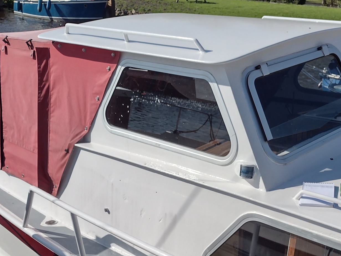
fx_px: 542
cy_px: 217
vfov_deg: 25.9
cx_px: 240
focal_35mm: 55
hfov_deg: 34.5
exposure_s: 1/3660
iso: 100
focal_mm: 4.71
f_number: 1.7
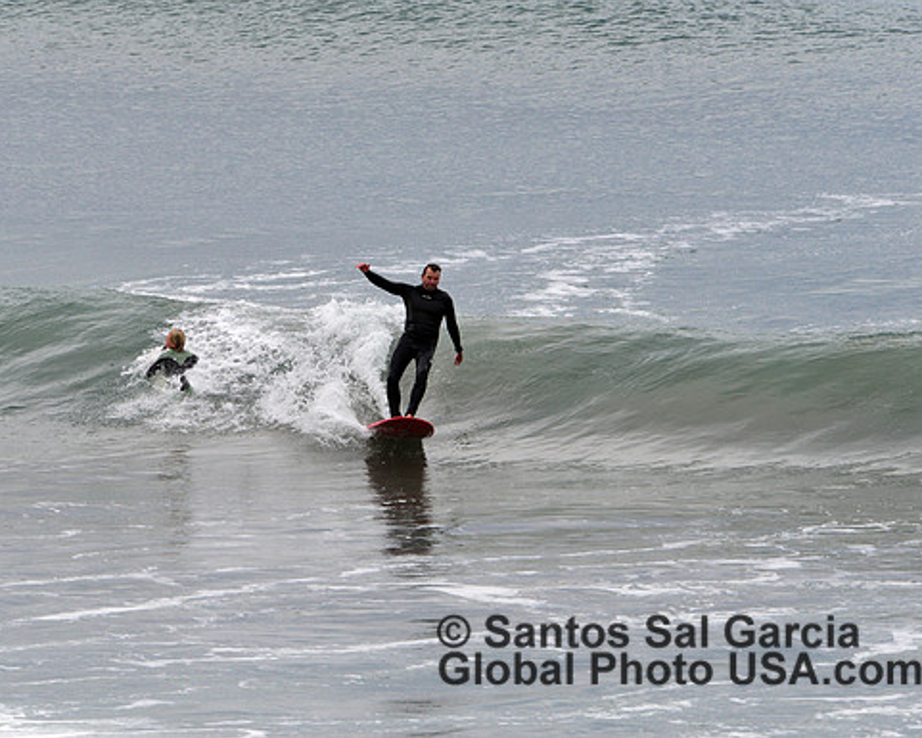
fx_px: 17004
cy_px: 369
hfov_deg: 3.1
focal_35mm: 623
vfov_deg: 2.5
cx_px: 410
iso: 1000
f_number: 11
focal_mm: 550
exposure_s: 1/500
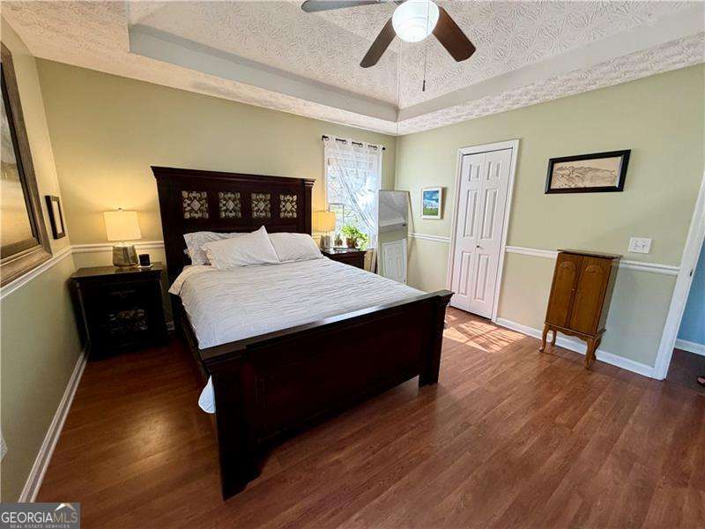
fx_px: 285
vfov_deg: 85.7
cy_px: 264
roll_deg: -0.7
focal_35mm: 14
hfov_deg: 102.1
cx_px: 352
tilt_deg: -11.6
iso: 200
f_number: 2.2
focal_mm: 2.22
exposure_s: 1/60
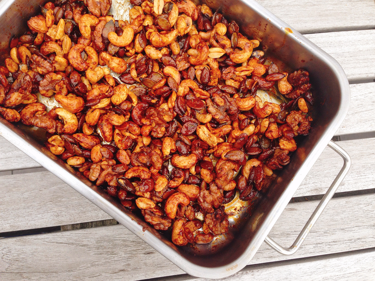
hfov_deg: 55.4
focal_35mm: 33
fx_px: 357
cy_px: 140
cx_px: 188
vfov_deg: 42.9
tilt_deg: -80.3
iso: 50
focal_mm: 4.12
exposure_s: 1/285
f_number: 2.4
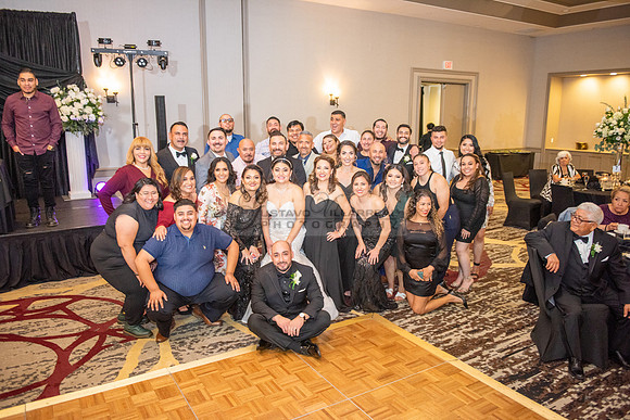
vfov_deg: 46.4
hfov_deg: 65.5
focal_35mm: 28
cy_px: 210
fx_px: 490
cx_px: 315
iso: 1600
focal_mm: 28
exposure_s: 1/160
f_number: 2.8
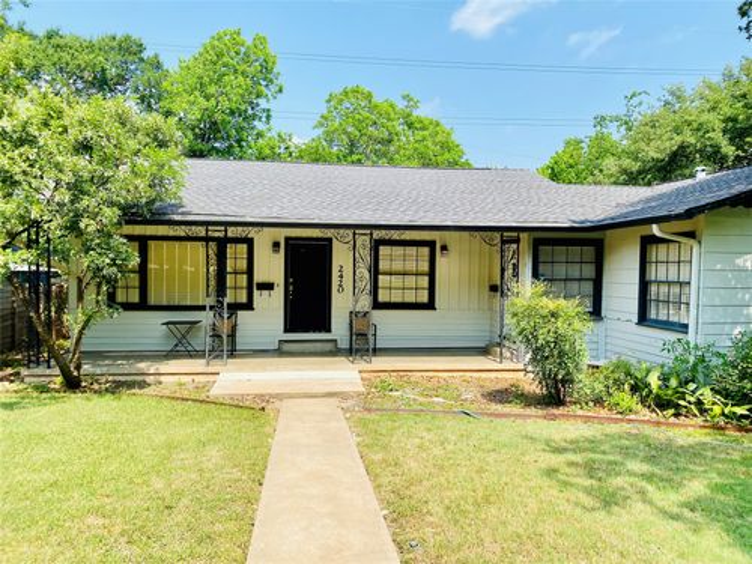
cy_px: 282
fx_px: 565
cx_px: 376
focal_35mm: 26
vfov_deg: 53.1
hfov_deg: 67.3
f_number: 1.8
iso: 32
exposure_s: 1/2028
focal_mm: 4.25
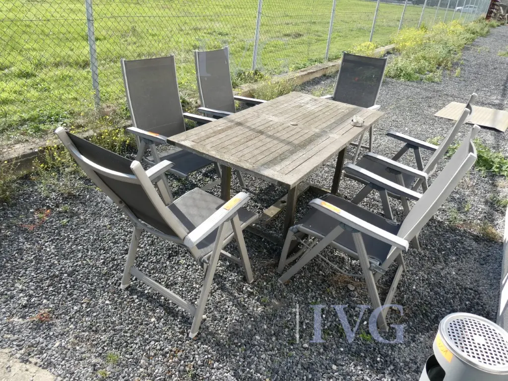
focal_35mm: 24
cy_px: 190
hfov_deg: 71.6
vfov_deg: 56.8
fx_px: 352
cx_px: 254
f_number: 3.3
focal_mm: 4.3
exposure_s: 1/400
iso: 80
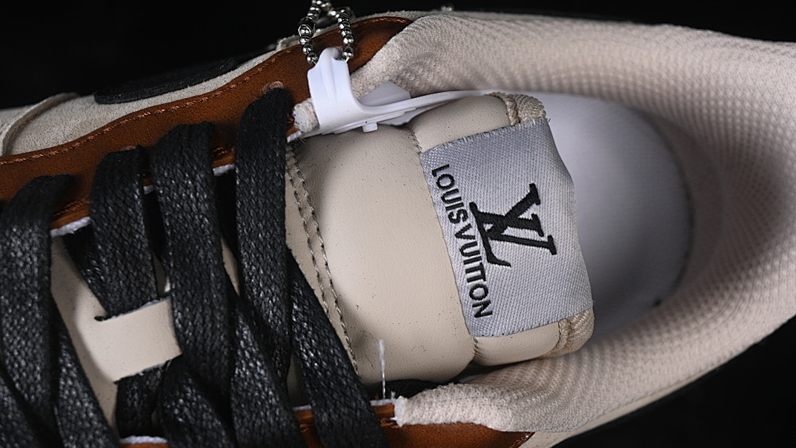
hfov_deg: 26.9
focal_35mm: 79
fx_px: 1667
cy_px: 256
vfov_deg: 15.3
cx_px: 397
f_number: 7.1
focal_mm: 50
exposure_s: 1/80
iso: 160
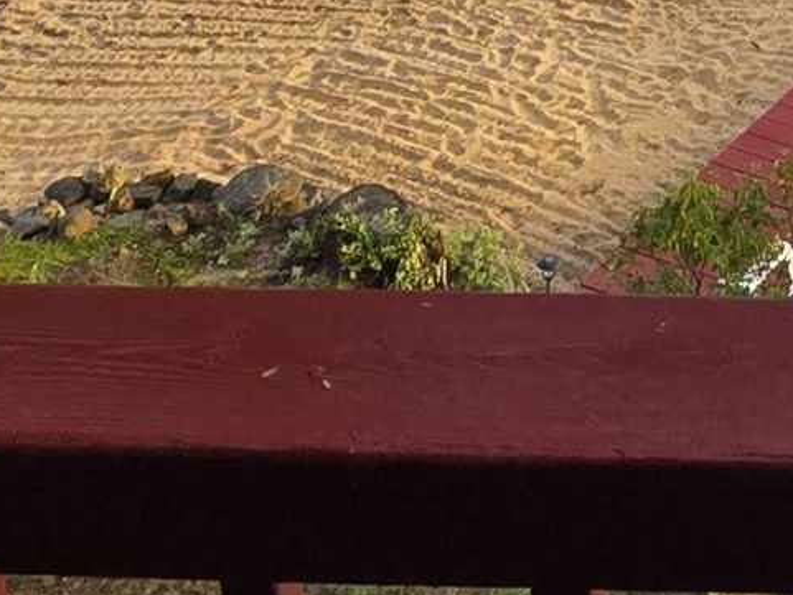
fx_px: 1902
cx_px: 1034
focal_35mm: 83
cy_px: -796
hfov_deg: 21.3
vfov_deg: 13.5
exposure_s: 1/404
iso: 50
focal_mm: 2.2
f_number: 2.2
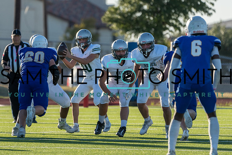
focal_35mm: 607
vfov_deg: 2.3
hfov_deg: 3.4
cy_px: 67
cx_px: 96
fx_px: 3914
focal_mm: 400
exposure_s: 1/1250
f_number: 5.6
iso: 500
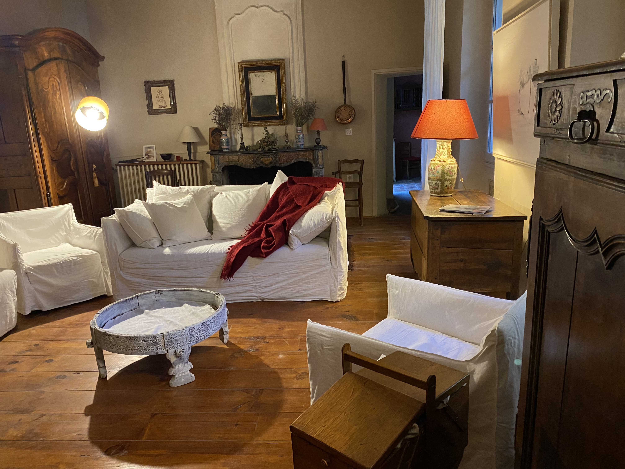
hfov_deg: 67.3
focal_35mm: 26
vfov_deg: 53.1
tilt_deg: -13.6
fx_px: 469
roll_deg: +3.6
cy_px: 234
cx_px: 312
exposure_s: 1/25
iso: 500
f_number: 1.8
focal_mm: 4.25
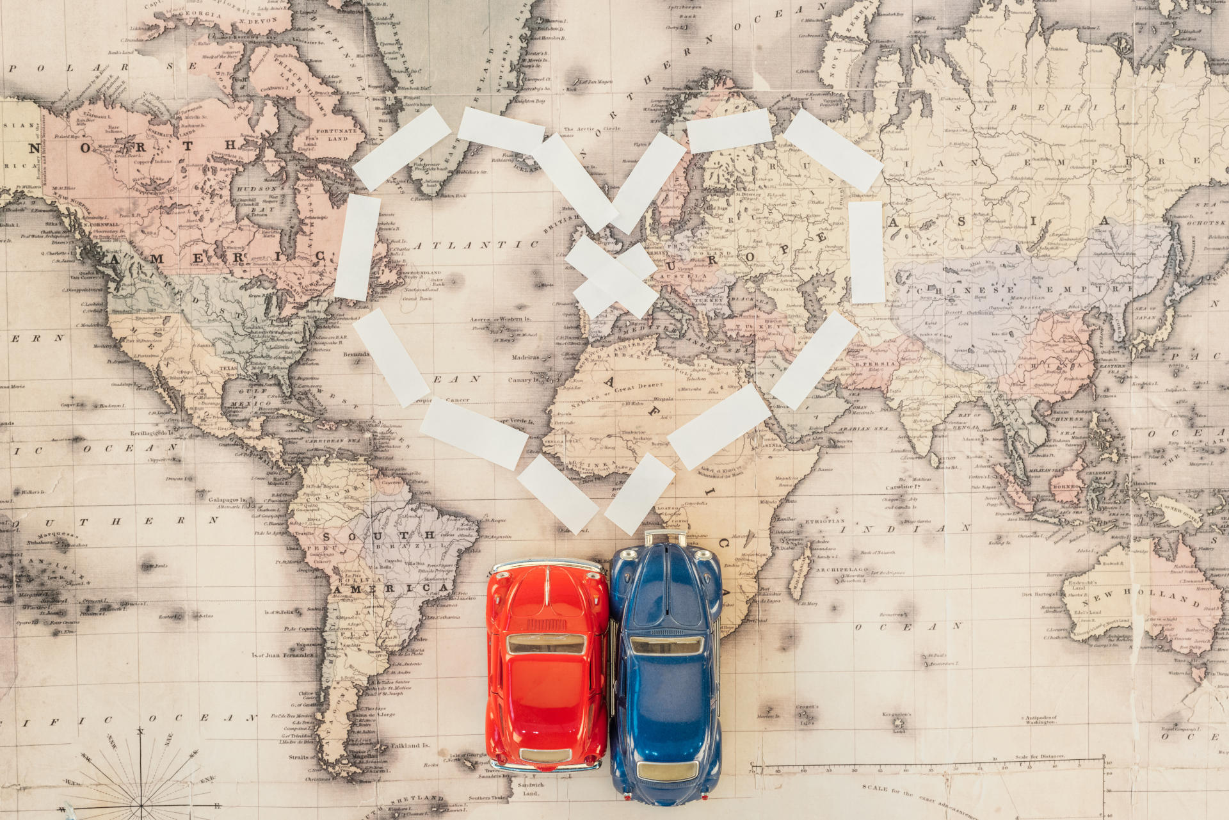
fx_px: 1707
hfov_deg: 39.6
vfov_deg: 27.0
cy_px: 410
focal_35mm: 50
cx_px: 614
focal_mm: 50
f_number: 7.1
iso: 500
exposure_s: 1/2
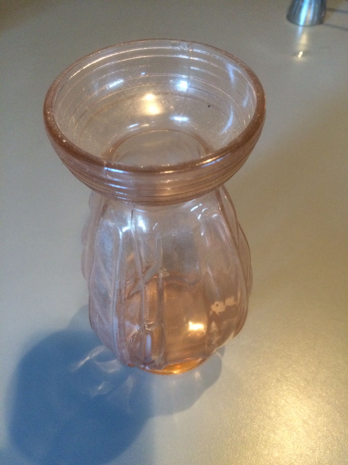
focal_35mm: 29
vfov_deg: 61.7
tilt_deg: -49.8
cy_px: 232
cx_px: 174
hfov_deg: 48.2
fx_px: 389
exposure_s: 1/20
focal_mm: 4.15
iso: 320
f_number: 2.2
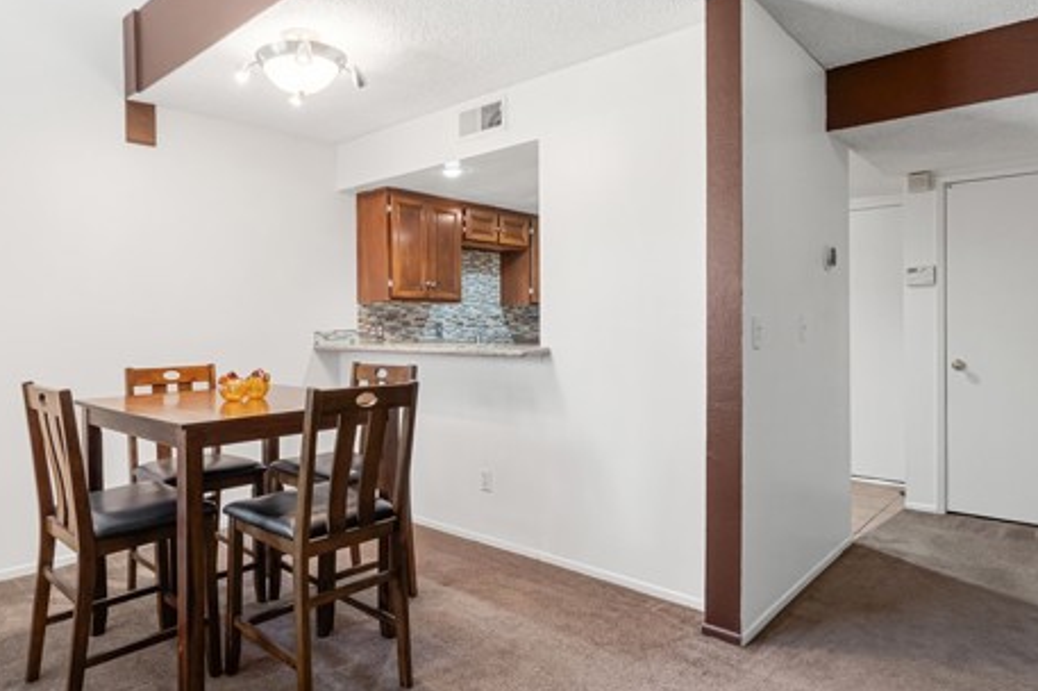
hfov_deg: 80.1
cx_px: 407
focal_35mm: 21
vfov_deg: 59.4
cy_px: 343
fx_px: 605
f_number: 7.1
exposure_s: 1/3
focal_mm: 10
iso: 320
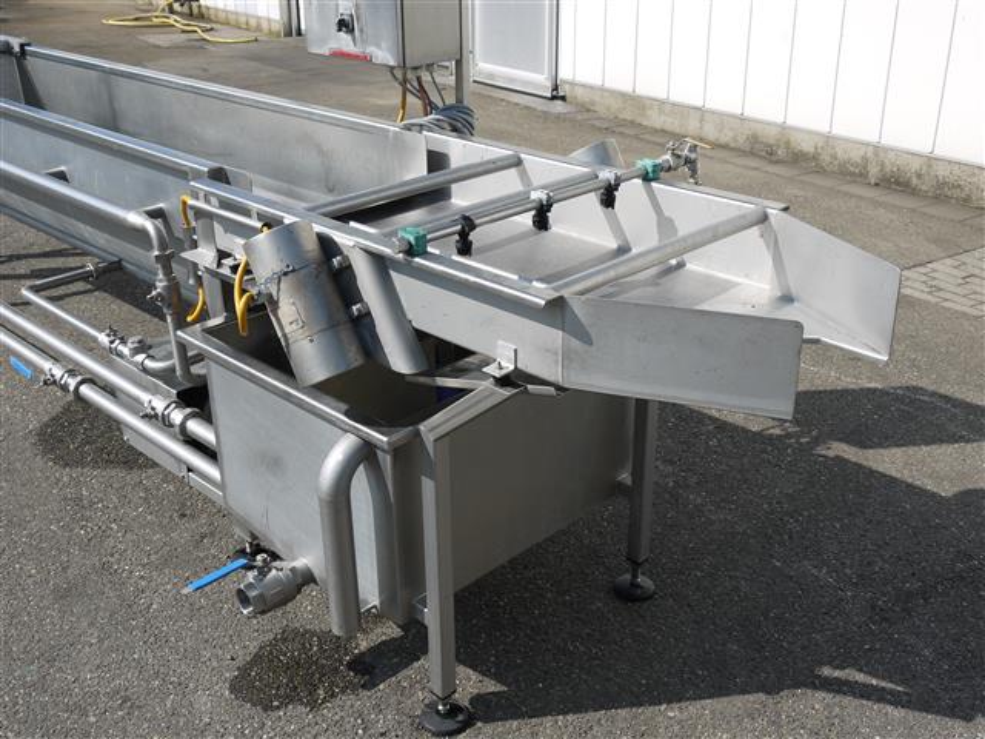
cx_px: 492
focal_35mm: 38
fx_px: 1081
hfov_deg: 49.0
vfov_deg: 37.7
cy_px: 370
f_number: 8
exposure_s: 1/400
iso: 100
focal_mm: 19
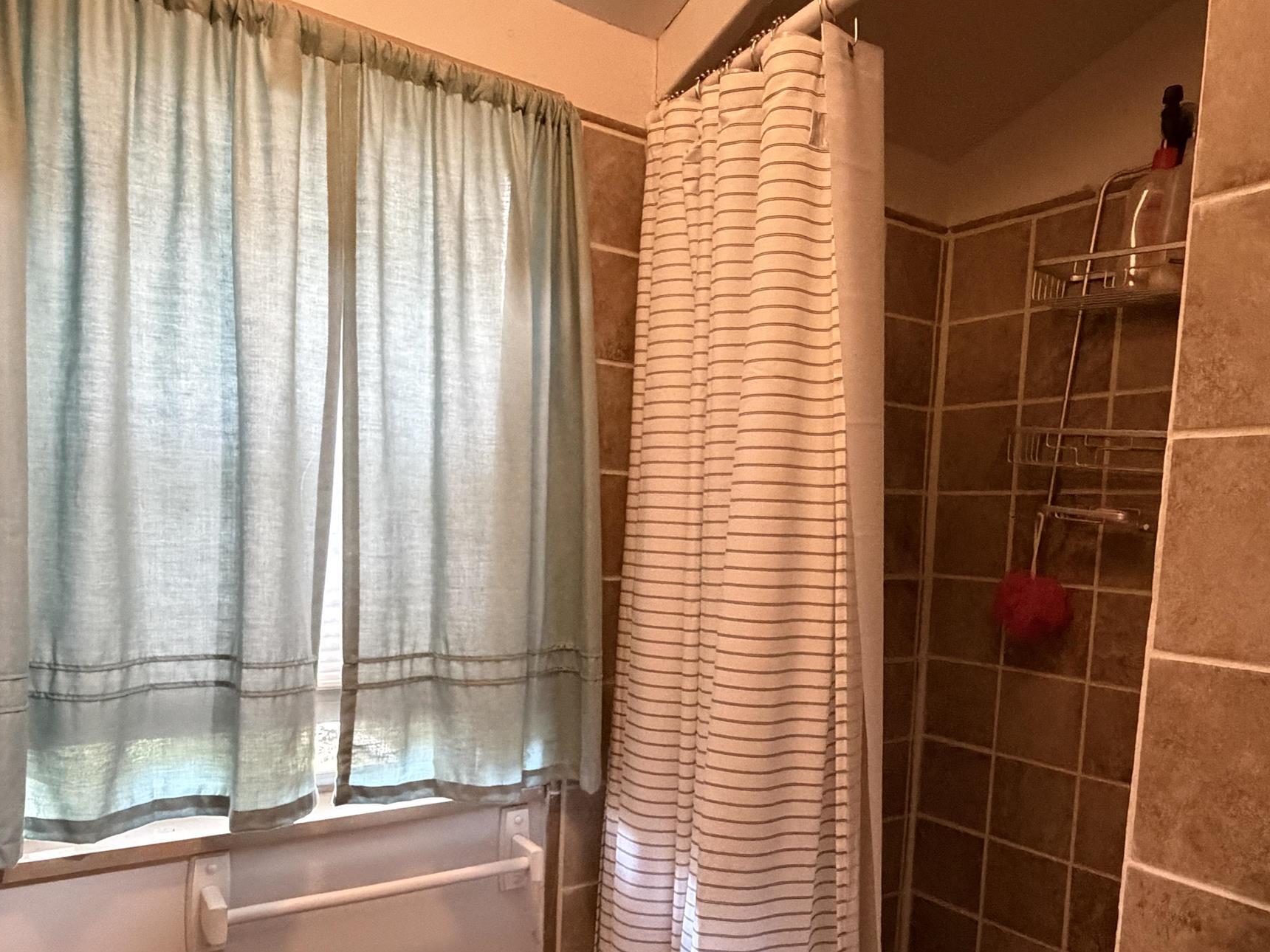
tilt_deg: -6.3
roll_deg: -1.5
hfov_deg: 69.4
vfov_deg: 54.1
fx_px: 917
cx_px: 620
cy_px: 614
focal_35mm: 25
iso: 1250
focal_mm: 2.22
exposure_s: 1/60
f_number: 2.2
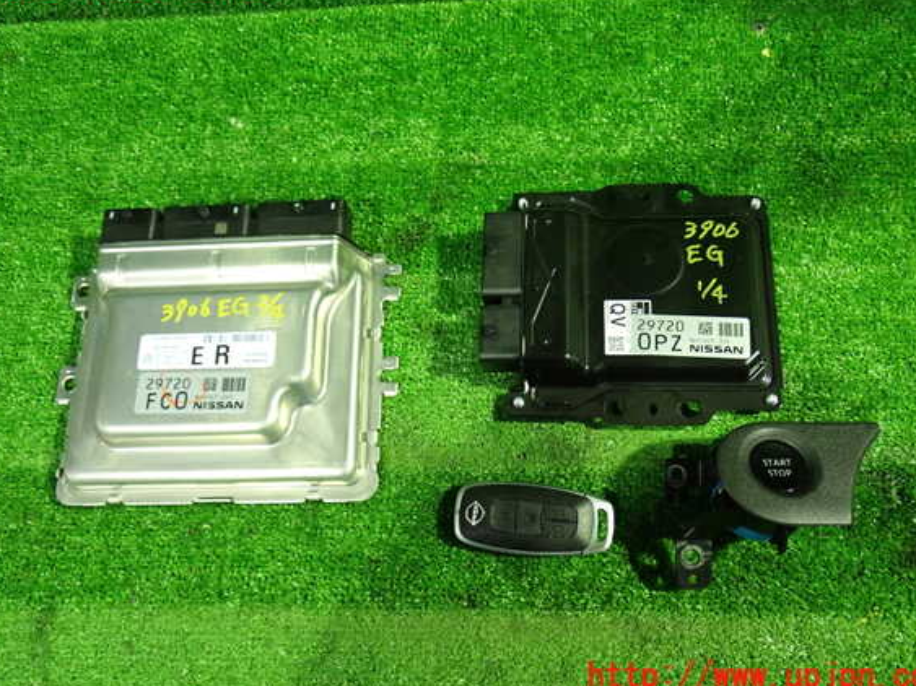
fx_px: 847
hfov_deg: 56.8
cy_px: 332
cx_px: 467
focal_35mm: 32
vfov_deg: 44.1
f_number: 2.3
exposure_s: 1/30
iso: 800
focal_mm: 5.4
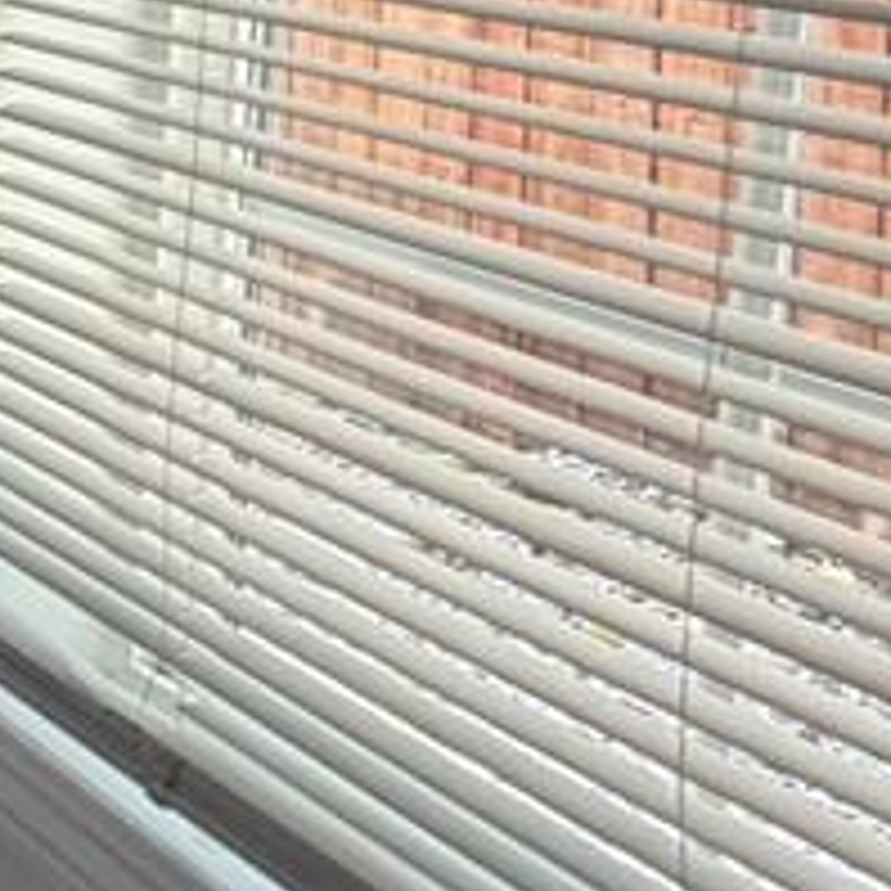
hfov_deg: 14.3
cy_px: -148
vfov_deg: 24.6
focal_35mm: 64
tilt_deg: -3.1
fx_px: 1864
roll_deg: +0.3
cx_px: -1354
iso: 250
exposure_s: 1/120
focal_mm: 2.22
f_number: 2.2
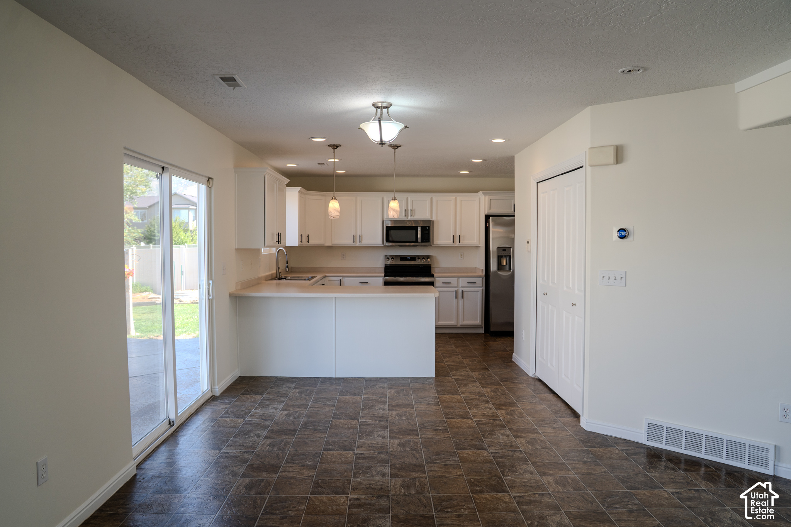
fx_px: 540
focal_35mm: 25
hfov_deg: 72.5
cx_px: 396
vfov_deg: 52.1
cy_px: 264
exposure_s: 1/160
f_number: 4
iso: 200
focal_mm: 24
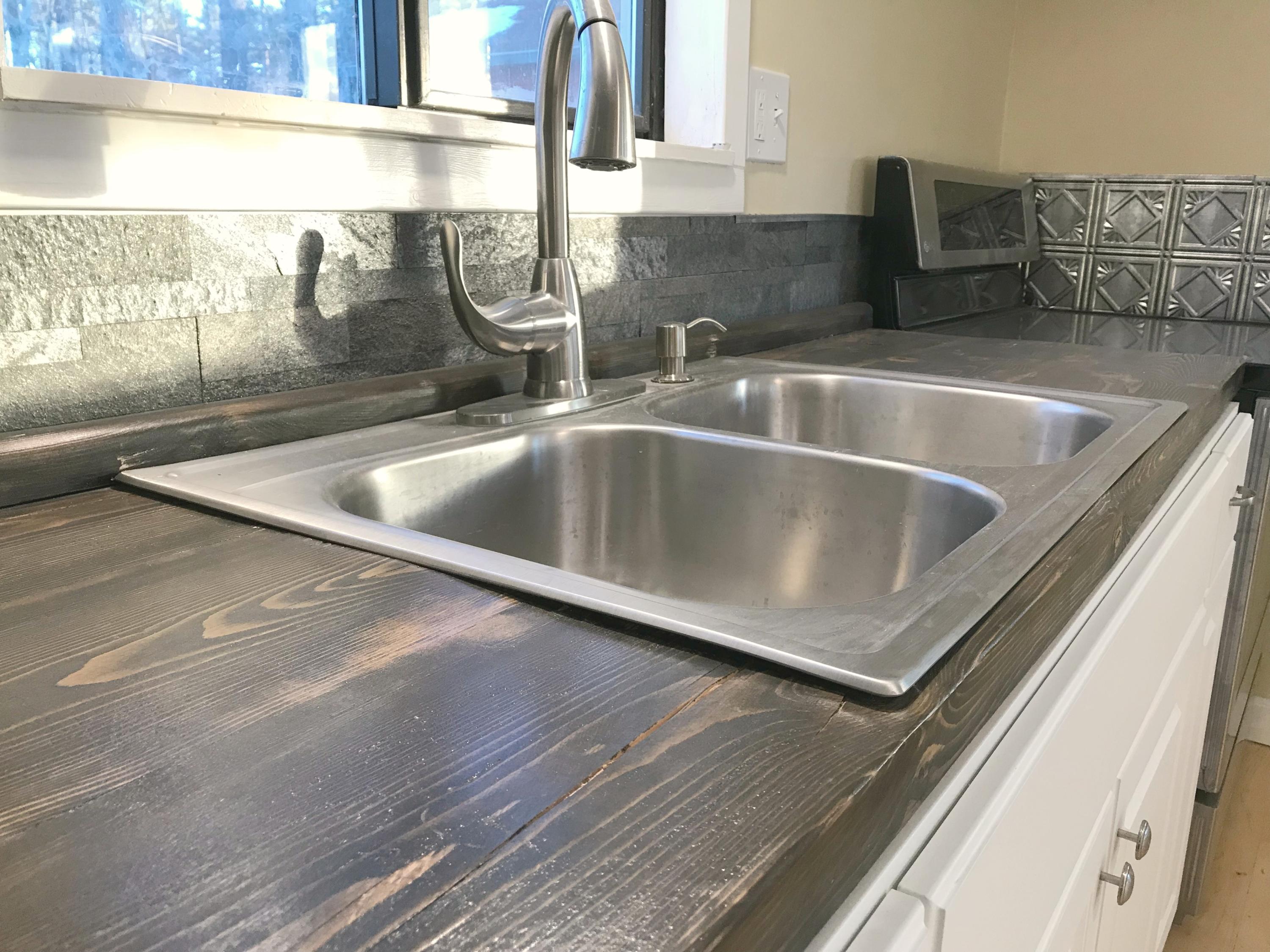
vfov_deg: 49.7
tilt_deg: -15.2
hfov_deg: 63.4
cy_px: 476
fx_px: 1027
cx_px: 635
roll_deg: -1.1
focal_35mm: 28
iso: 25
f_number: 1.8
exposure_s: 1/30
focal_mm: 3.99
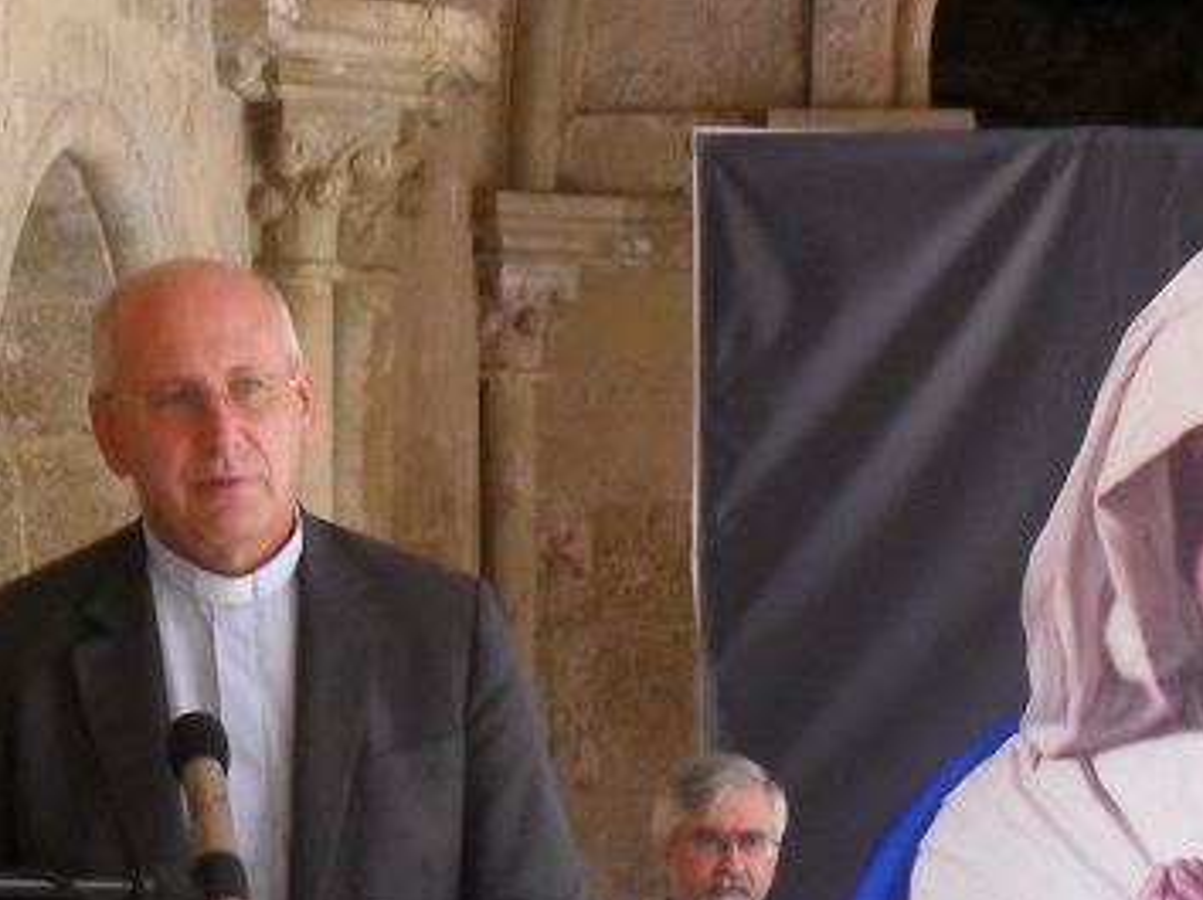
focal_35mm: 142
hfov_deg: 13.9
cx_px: 663
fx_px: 4932
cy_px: 842
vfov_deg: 10.4
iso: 400
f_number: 4.2
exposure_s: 1/20
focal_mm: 12
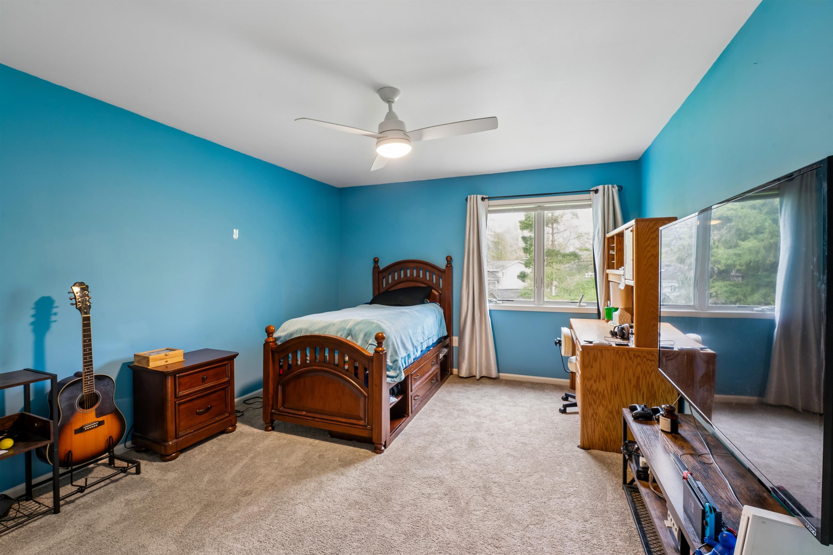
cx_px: 416
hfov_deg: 97.1
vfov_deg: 74.1
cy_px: 278
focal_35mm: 16
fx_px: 368
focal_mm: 15.9
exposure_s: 1/1.25
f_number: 13
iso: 400
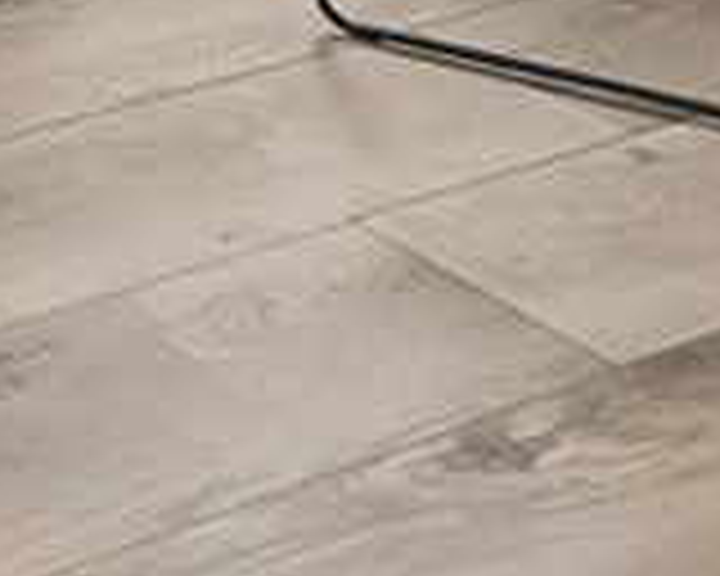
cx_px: -958
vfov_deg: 12.2
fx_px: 1918
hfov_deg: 14.6
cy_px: -945
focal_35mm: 90
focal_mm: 10
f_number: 7.1
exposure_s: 1/6
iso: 320
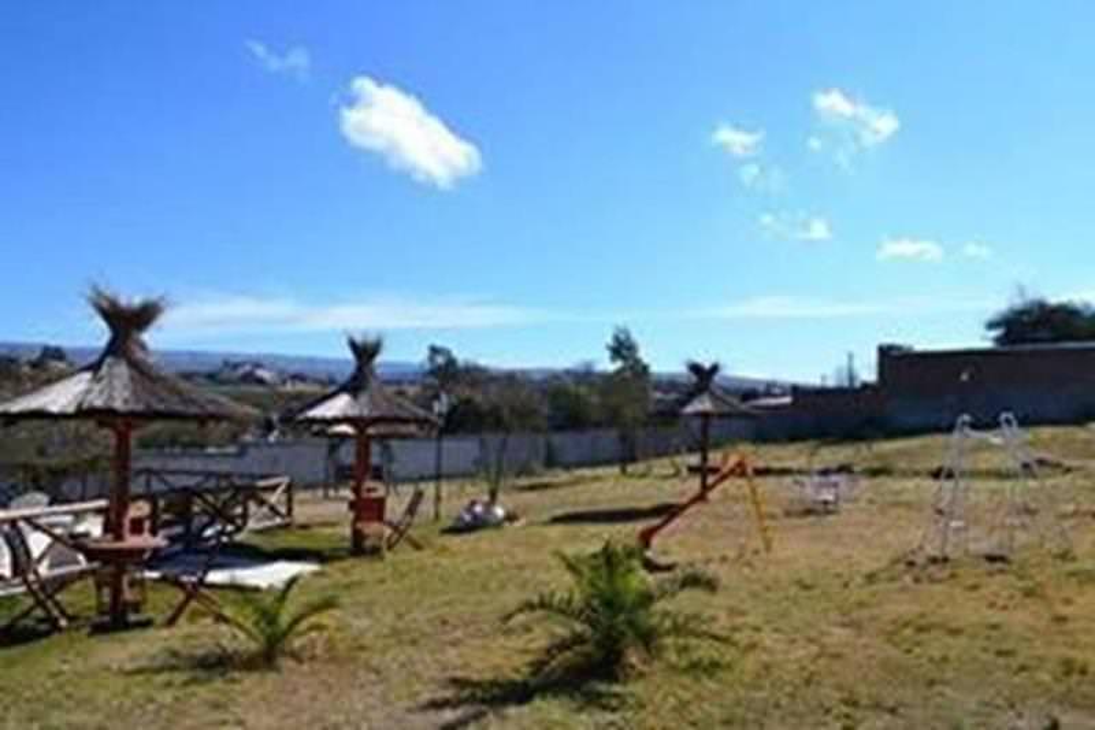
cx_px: 548
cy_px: 365
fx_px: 821
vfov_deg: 47.9
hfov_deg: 67.4
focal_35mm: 27
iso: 400
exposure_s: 1/500
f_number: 11
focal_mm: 18
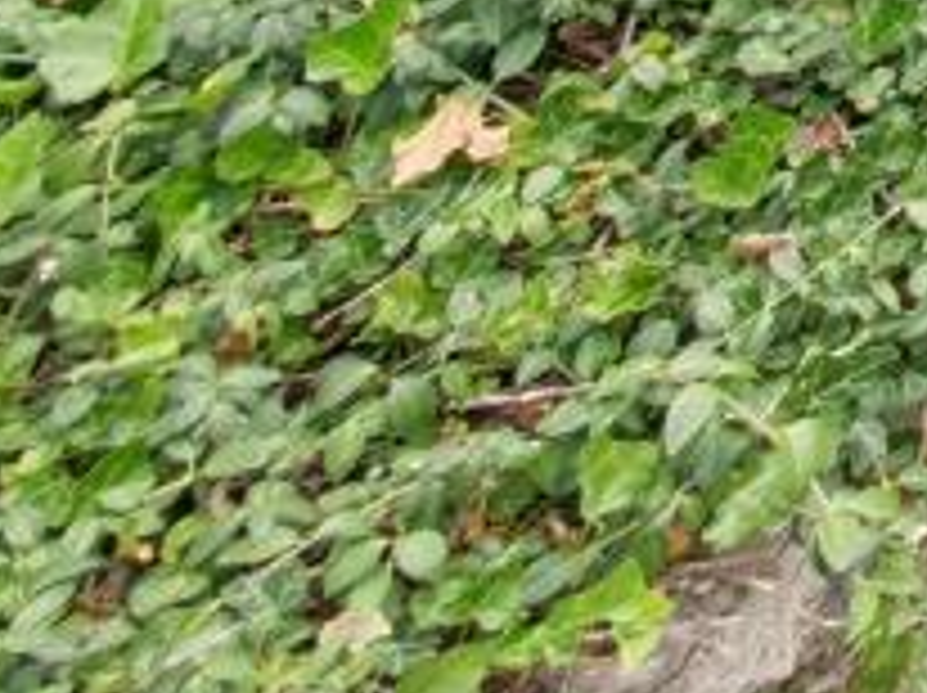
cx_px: 2979
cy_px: -1478
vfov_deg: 10.1
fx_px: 2728
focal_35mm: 102
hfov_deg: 10.6
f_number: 9
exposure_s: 1/60
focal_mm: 7
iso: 400
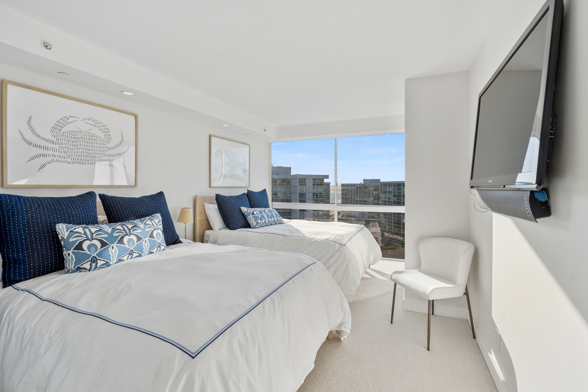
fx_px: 261
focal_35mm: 16
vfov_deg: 73.8
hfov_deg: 96.7
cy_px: 196
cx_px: 294
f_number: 9
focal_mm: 16
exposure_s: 1/60
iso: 125
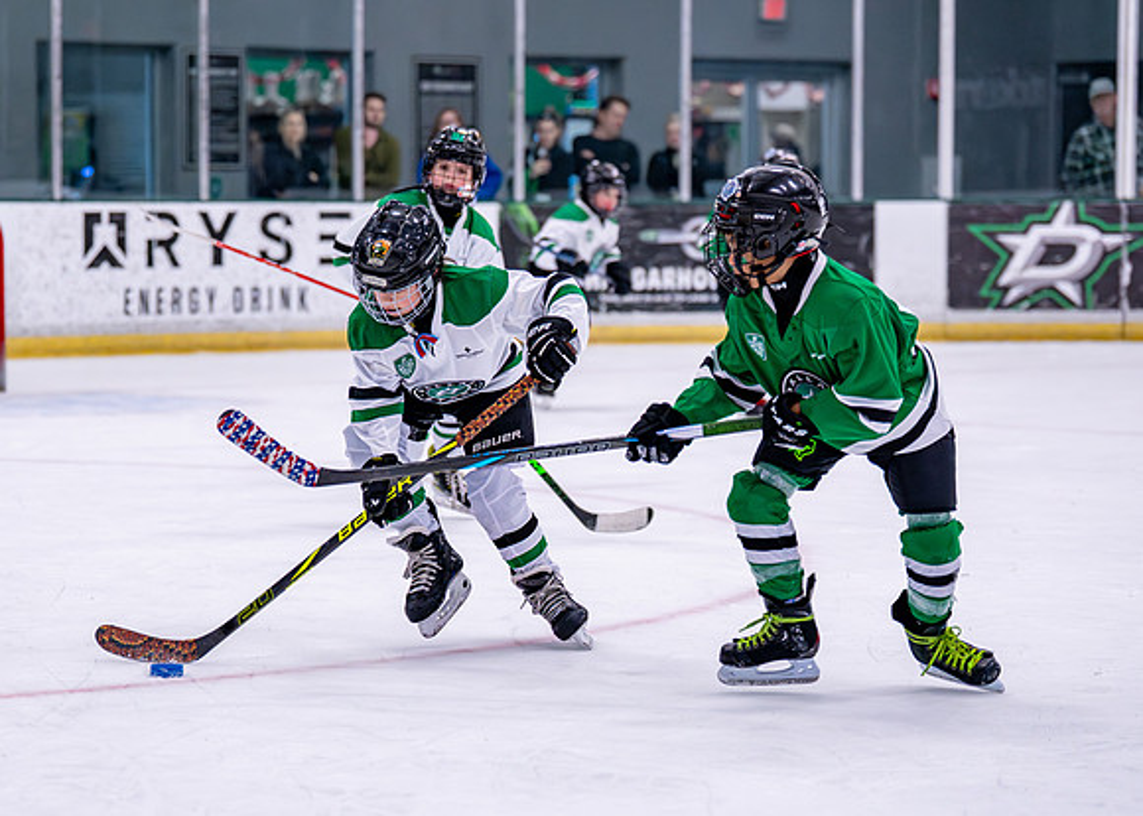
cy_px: 424
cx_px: 439
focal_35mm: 130
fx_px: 4203
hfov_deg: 15.5
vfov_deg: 11.1
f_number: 2.8
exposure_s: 1/1250
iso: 2500
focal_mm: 91
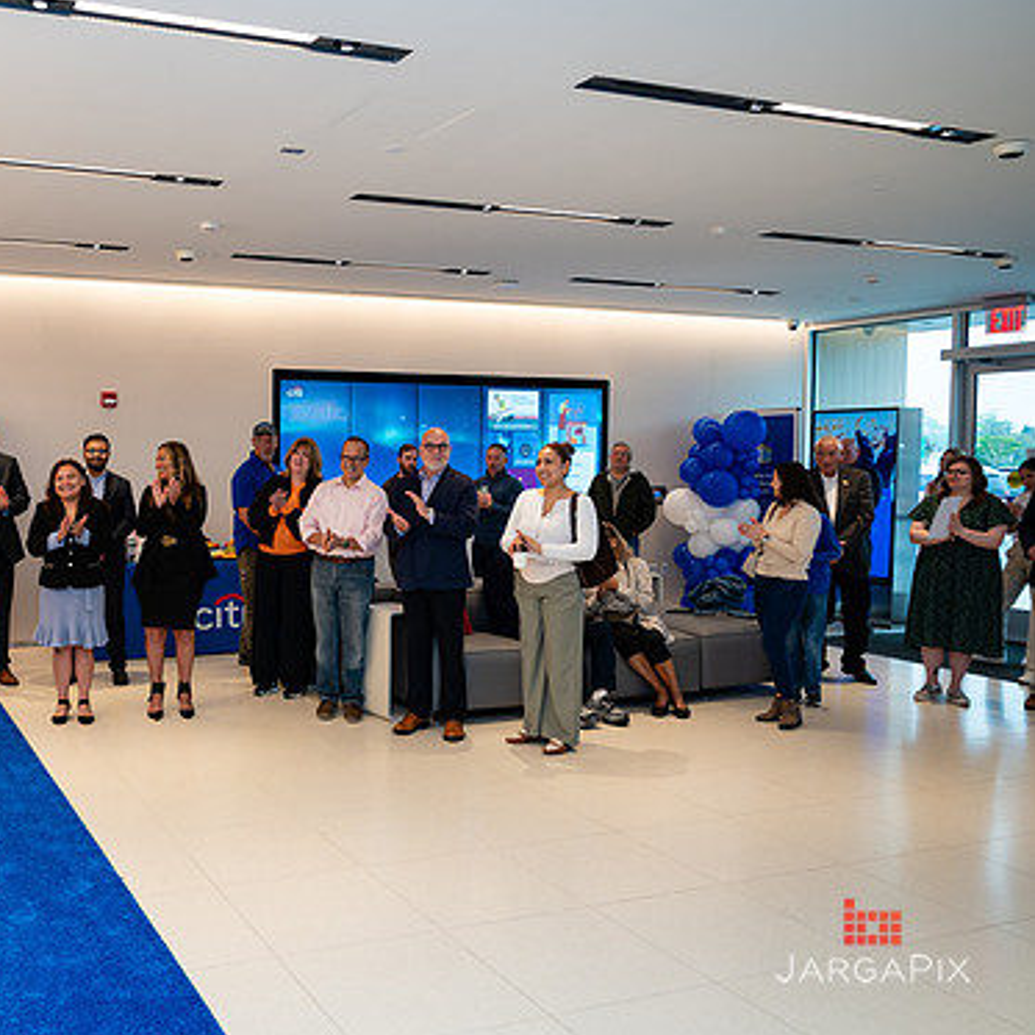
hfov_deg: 48.7
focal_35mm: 32
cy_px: 508
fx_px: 1082
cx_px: 236
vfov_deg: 51.1
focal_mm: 24
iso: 500
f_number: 3.5
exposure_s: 1/200
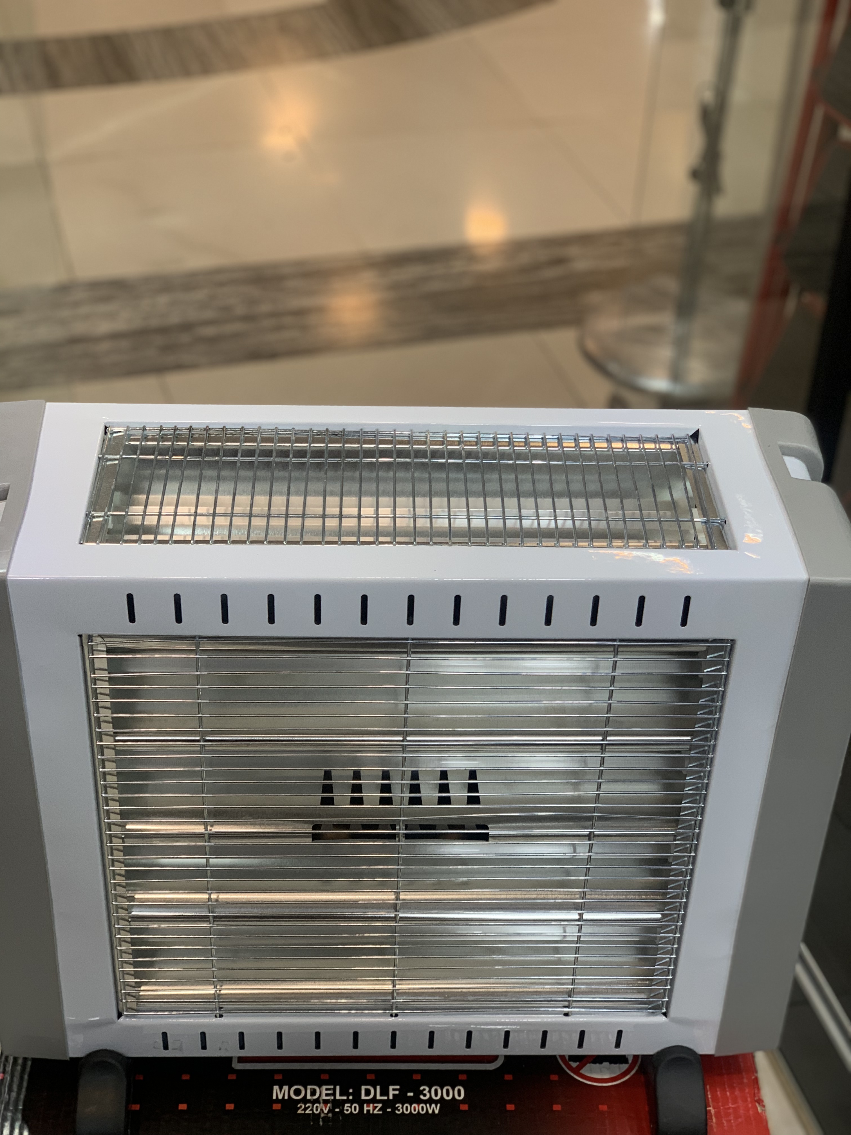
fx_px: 1704
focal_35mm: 52
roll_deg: -2.8
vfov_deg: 36.8
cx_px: 426
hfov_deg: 28.0
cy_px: 568
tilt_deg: -36.6
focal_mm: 6
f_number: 2.4
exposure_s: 1/100
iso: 80
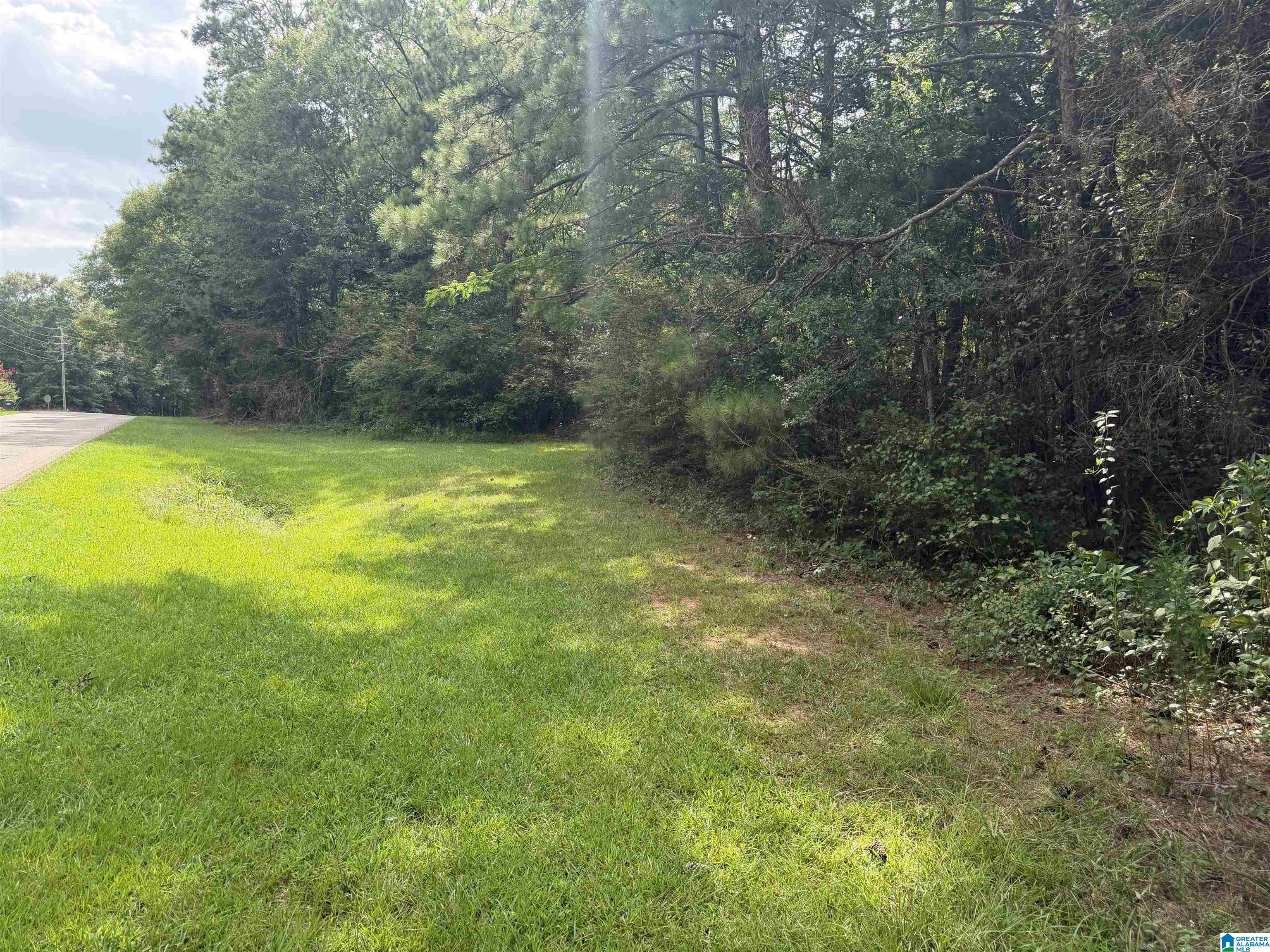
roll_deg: -0.6
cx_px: 635
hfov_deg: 71.6
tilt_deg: -4.2
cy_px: 476
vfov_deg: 56.8
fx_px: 881
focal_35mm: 24
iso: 100
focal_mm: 6.76
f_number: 1.78
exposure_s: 1/1230
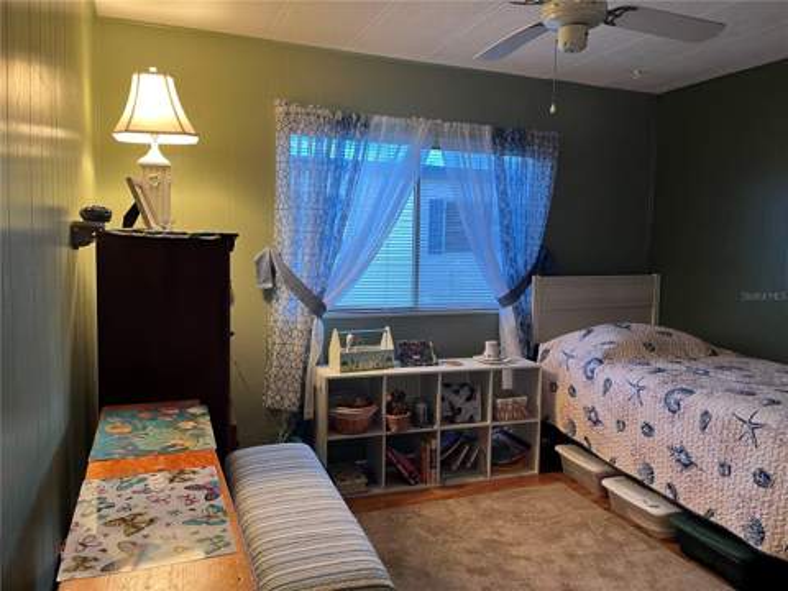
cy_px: 296
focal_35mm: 26
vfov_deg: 53.1
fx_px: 592
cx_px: 394
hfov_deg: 67.3
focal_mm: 5.1
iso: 160
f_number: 1.6
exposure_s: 1/60
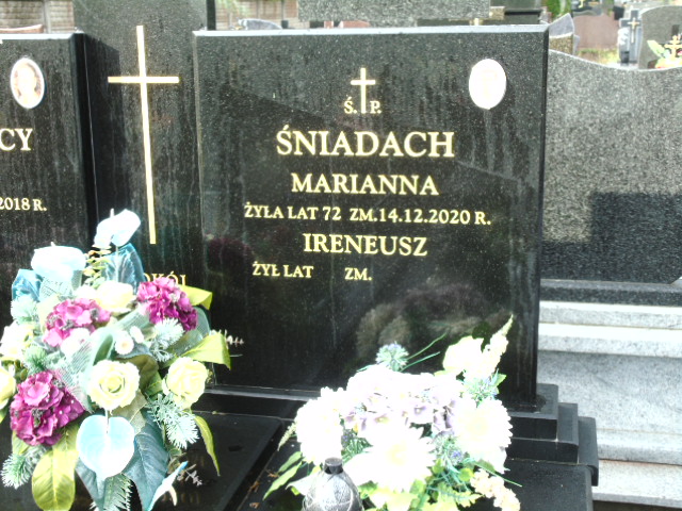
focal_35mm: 46
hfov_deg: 41.2
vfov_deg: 31.5
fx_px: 906
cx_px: 341
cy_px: 256
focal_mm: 8.2
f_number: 4.1
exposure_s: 1/80
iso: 80
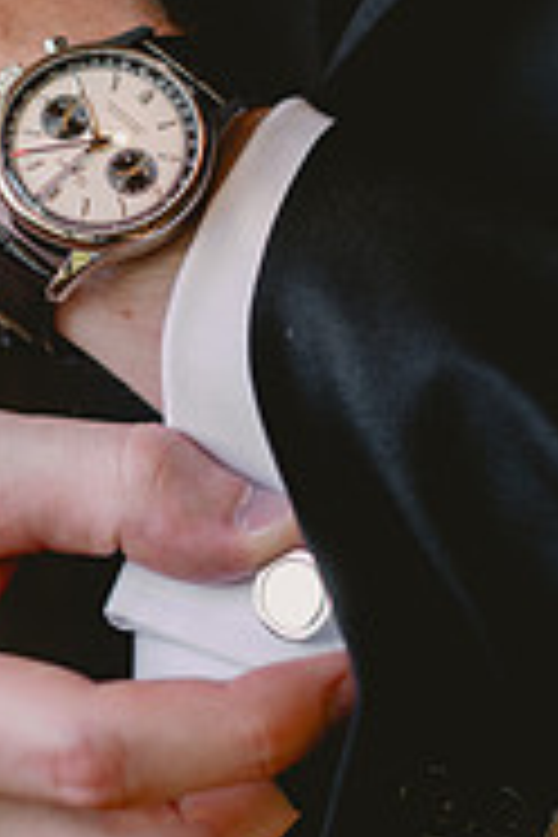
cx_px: 115
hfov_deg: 6.7
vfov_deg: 10.0
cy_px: 324
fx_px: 4766
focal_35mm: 205
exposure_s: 1/200
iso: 80
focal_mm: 85
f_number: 2.5
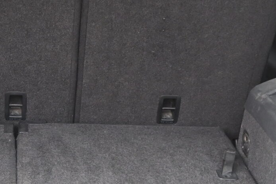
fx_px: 851
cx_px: 12
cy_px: 95
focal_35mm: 111
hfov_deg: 18.1
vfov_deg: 12.3
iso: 720
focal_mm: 20
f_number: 3.8
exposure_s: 1/125
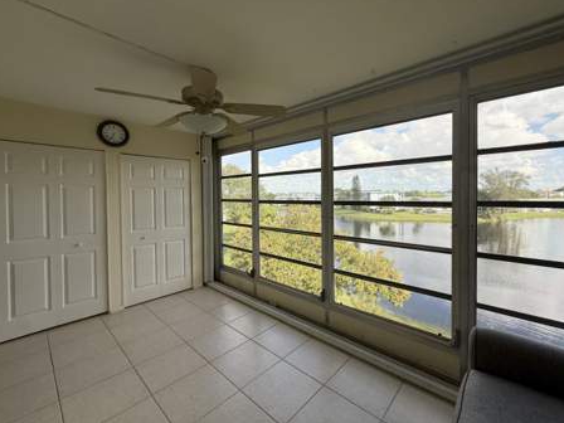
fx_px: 244
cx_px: 296
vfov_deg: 81.7
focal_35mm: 15
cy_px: 198
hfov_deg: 98.1
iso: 50
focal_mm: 2.22
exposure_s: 1/237
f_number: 2.2
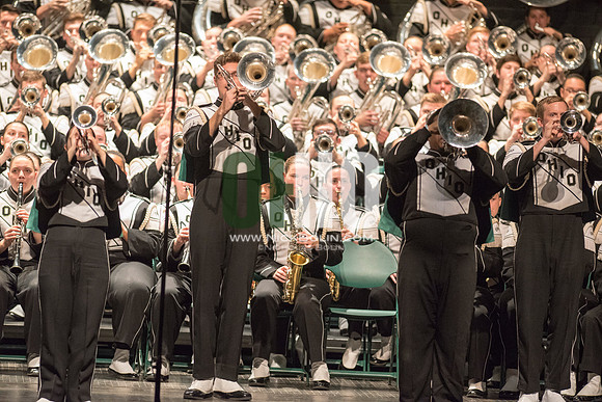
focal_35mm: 300
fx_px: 5018
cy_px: 201
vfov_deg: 4.6
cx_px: 301
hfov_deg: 6.9
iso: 4000
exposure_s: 1/320
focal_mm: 300
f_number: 2.8
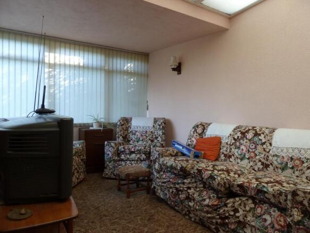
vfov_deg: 54.9
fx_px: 224
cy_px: 116
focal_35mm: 25
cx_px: 155
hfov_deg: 69.4
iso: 100
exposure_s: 1/30
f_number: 3.3
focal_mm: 4.1
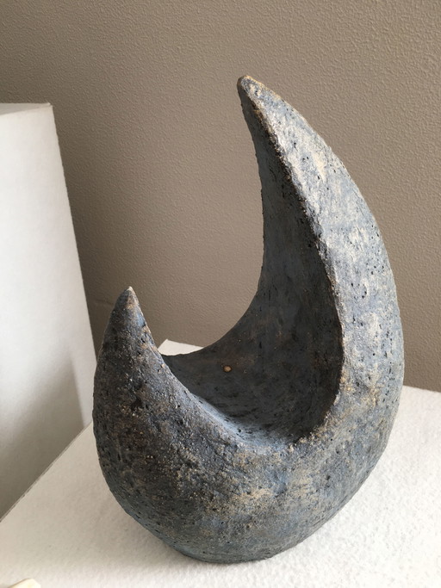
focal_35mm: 29
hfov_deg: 48.2
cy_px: 294
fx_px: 493
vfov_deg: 61.7
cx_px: 220
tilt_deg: -26.1
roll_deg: +2.2
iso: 32
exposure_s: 1/50
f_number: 2.2
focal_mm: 4.15
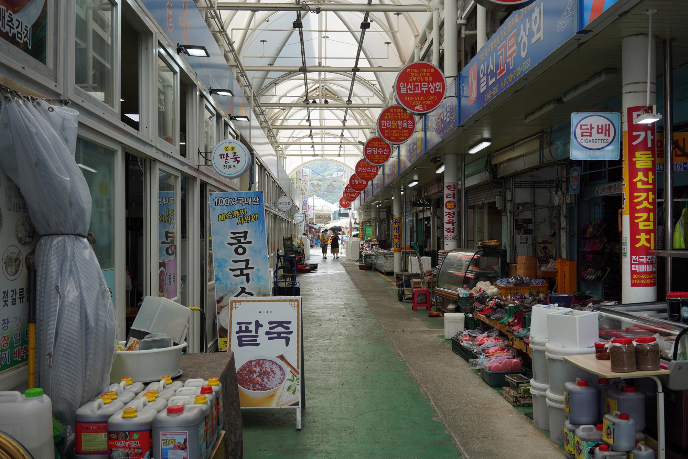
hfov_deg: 54.4
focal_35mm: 35
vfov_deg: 37.9
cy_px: 230
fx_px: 669
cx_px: 344
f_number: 5.6
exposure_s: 1/125
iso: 100
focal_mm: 35
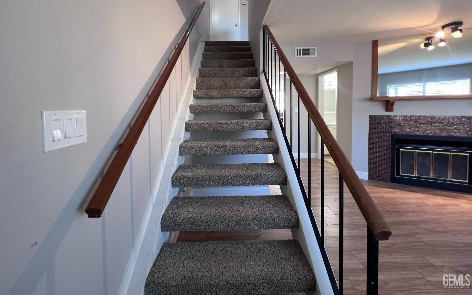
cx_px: 232
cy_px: 116
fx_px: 180
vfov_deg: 77.7
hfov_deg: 105.3
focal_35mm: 14
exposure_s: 1/60
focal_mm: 1.57
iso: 200
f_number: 1.8
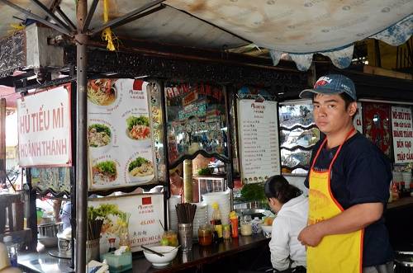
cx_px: 206
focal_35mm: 39
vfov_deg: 34.1
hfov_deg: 49.6
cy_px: 136
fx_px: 446
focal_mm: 26
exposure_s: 1/80
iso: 400
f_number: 4.5
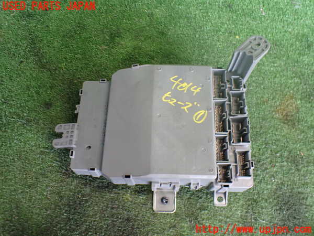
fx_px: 272
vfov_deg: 46.8
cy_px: 118
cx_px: 157
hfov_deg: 60.0
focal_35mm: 30
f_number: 2.3
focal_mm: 5.4
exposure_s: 1/100
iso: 800
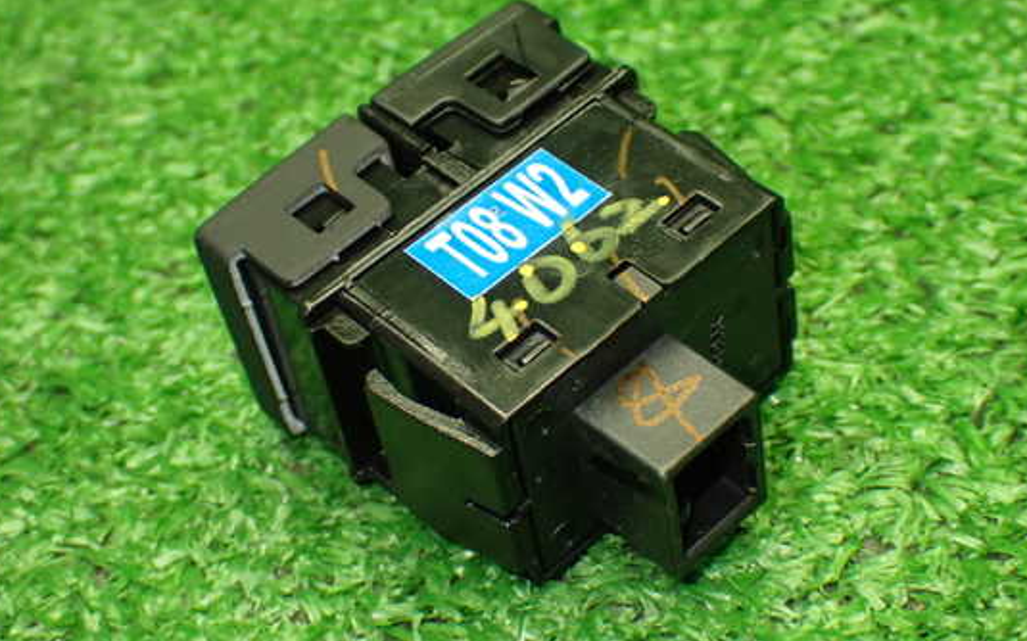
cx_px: 518
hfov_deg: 29.8
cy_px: 290
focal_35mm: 69
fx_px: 1931
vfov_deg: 18.9
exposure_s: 1/60
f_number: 3.5
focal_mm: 10.35
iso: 800
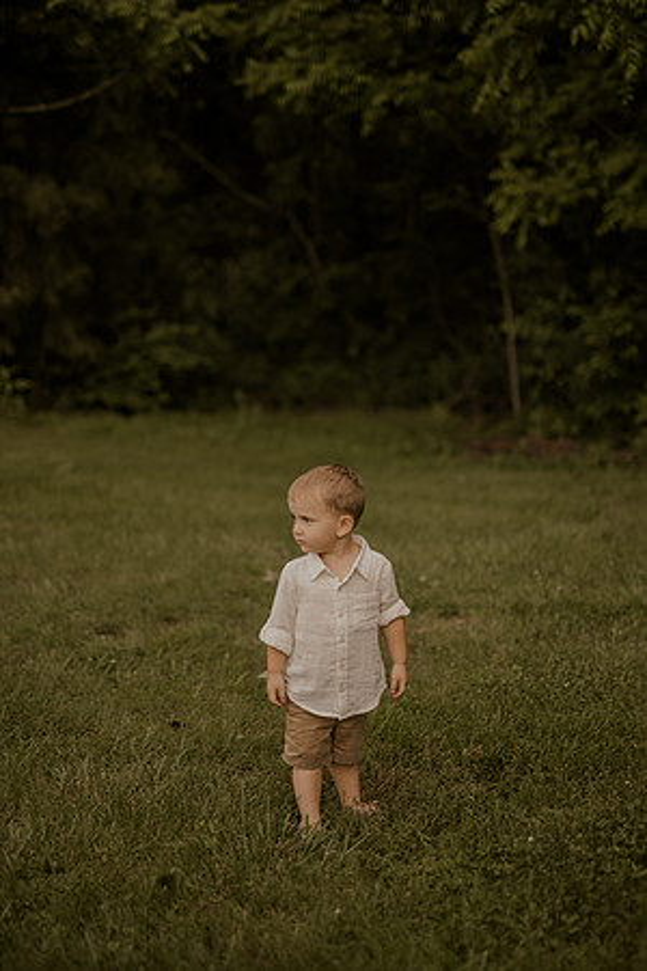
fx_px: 1348
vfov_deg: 39.6
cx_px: 324
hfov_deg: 27.0
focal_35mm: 50
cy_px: 486
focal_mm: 50
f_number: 2.8
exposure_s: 1/800
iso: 200
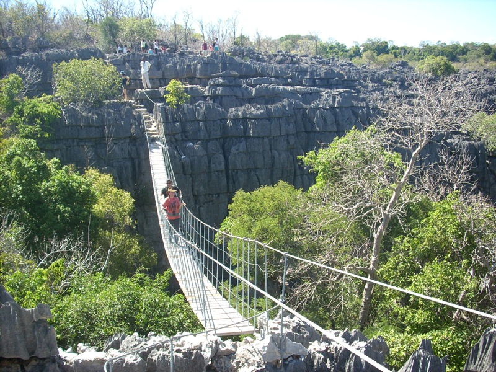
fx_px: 530
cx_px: 248
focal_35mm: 37
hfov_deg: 50.1
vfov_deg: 38.7
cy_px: 186
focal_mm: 6.2
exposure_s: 1/220
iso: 64
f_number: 2.8
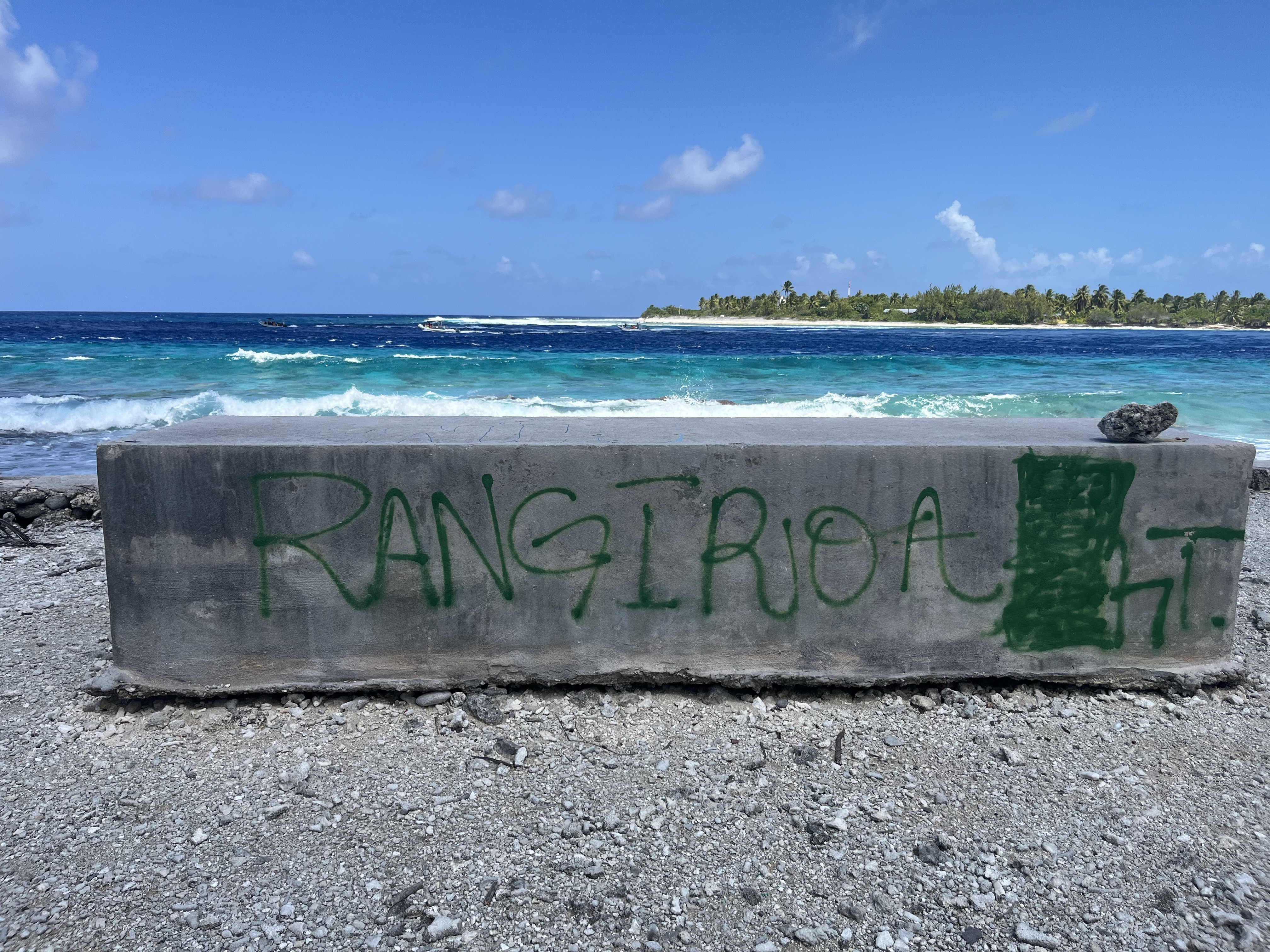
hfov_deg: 67.3
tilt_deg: -8.9
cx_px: 635
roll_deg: -0.2
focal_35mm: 26
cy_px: 476
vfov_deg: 53.1
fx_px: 954
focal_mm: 5.1
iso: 50
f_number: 1.6
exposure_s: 1/3745
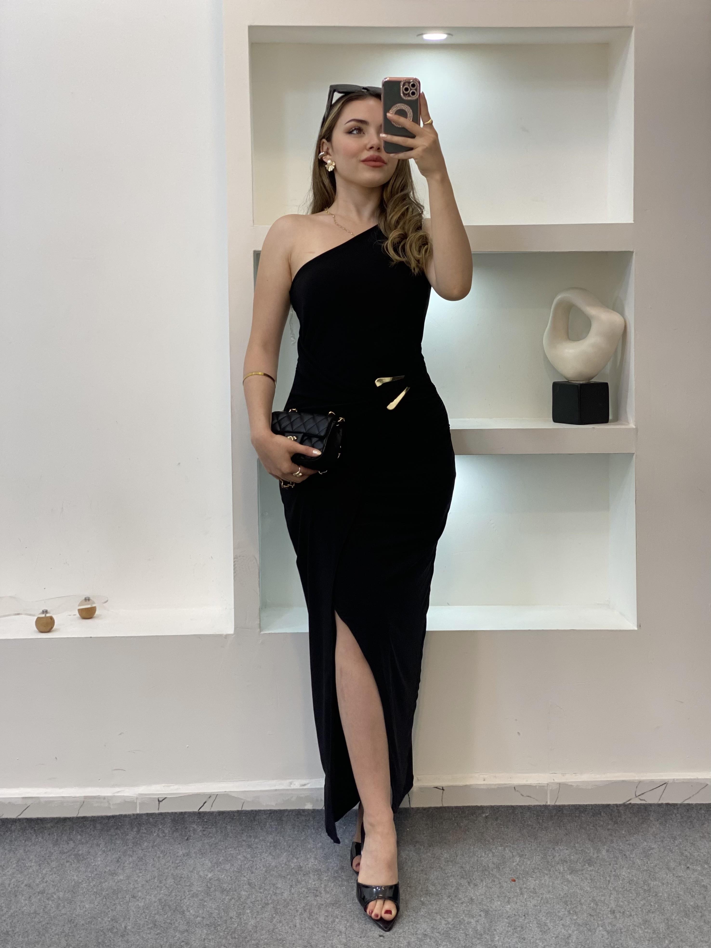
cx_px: 356
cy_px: 474
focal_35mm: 52
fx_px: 1424
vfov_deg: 36.8
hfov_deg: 28.0
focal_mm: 6
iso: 80
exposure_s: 1/100
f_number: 2
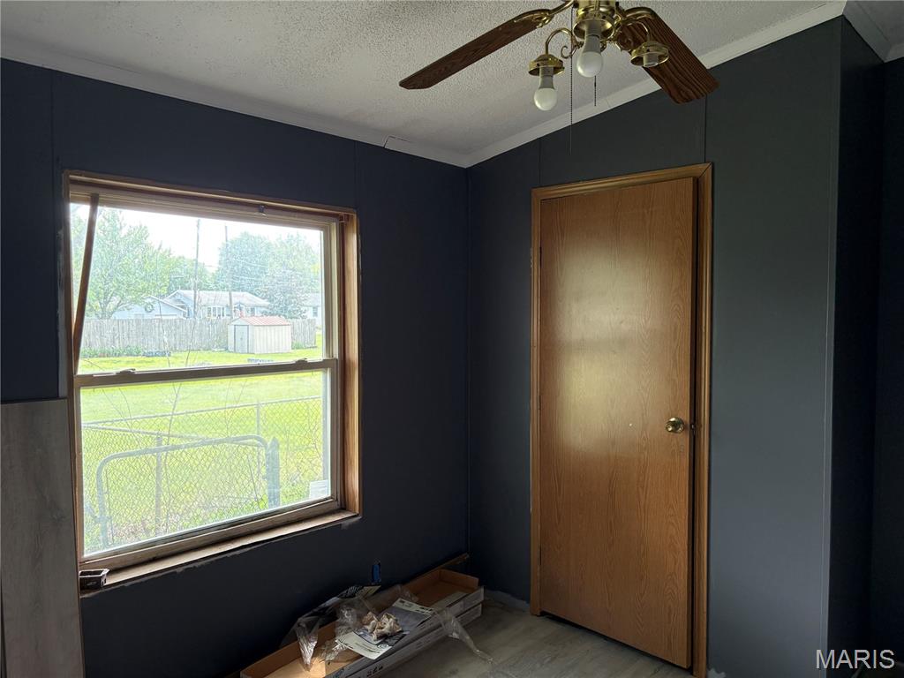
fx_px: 679
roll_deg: +1.0
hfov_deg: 67.3
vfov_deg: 53.1
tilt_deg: -1.7
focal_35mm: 26
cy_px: 339
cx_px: 452
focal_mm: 5.96
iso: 125
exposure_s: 1/104
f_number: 1.6
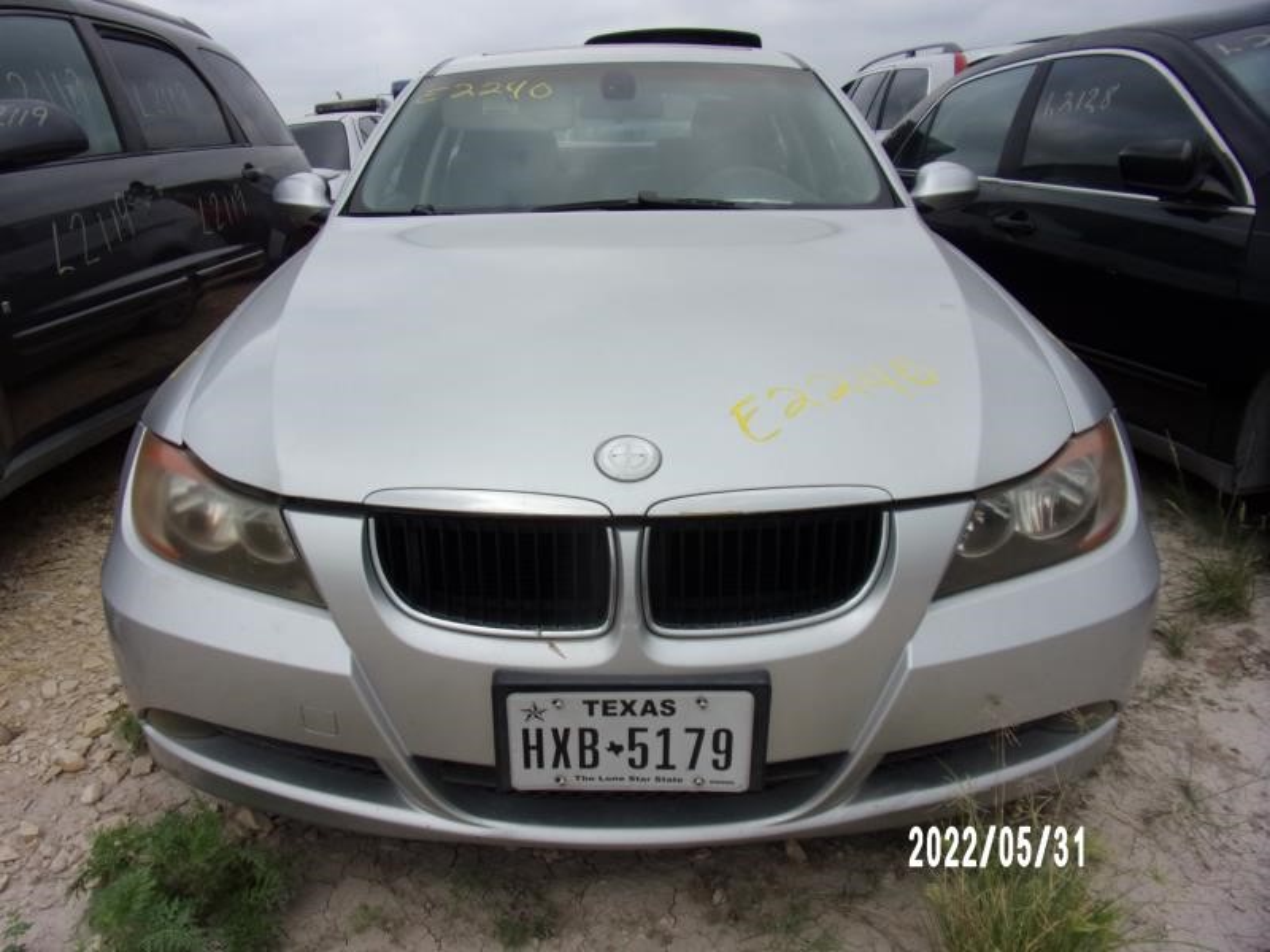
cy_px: 476
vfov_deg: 56.8
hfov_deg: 71.6
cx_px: 635
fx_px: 881
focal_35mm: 24
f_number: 3.3
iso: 80
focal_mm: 4.3
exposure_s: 1/800
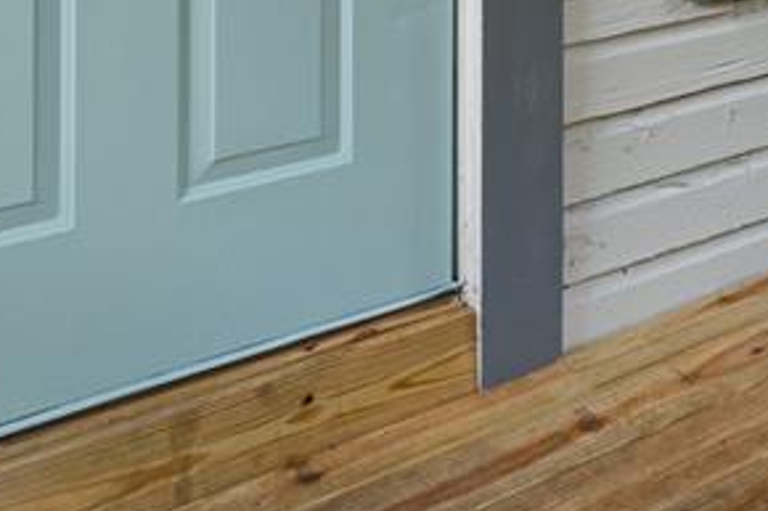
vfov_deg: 19.1
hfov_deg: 31.0
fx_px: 1279
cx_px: 765
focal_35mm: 60
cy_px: -310
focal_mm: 17
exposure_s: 1/60
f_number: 9
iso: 400
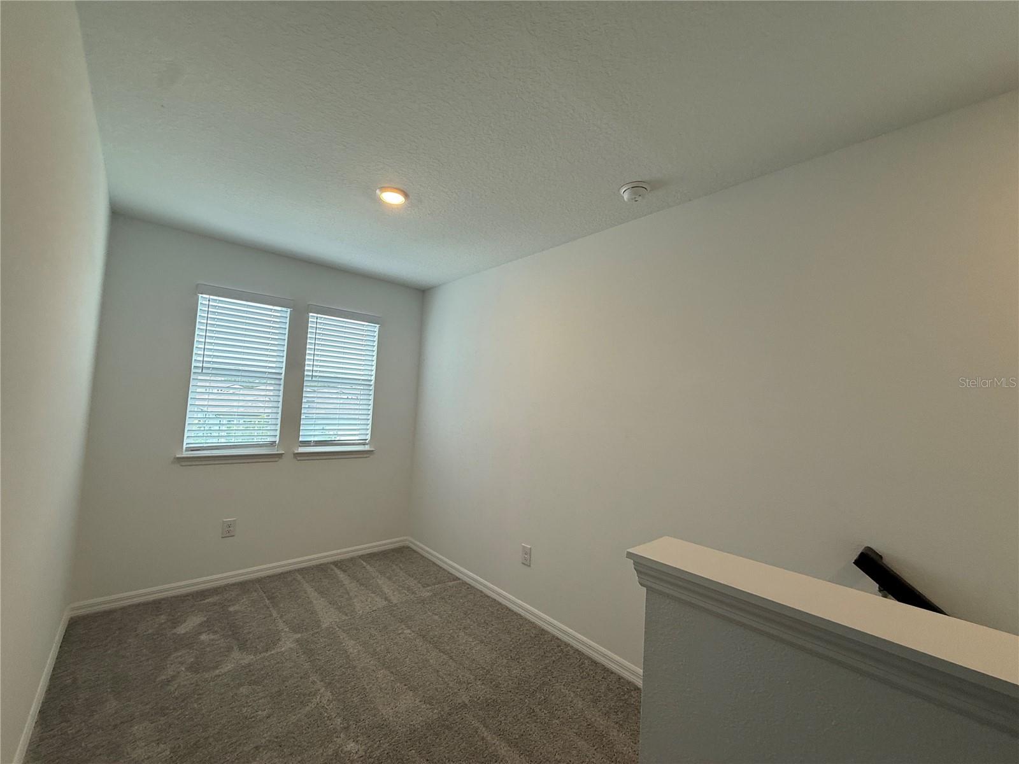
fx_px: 412
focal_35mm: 14
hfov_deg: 102.1
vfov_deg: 85.7
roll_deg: -3.3
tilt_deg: +3.4
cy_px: 382
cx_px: 510
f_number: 2.2
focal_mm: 2.22
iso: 80
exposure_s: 1/120
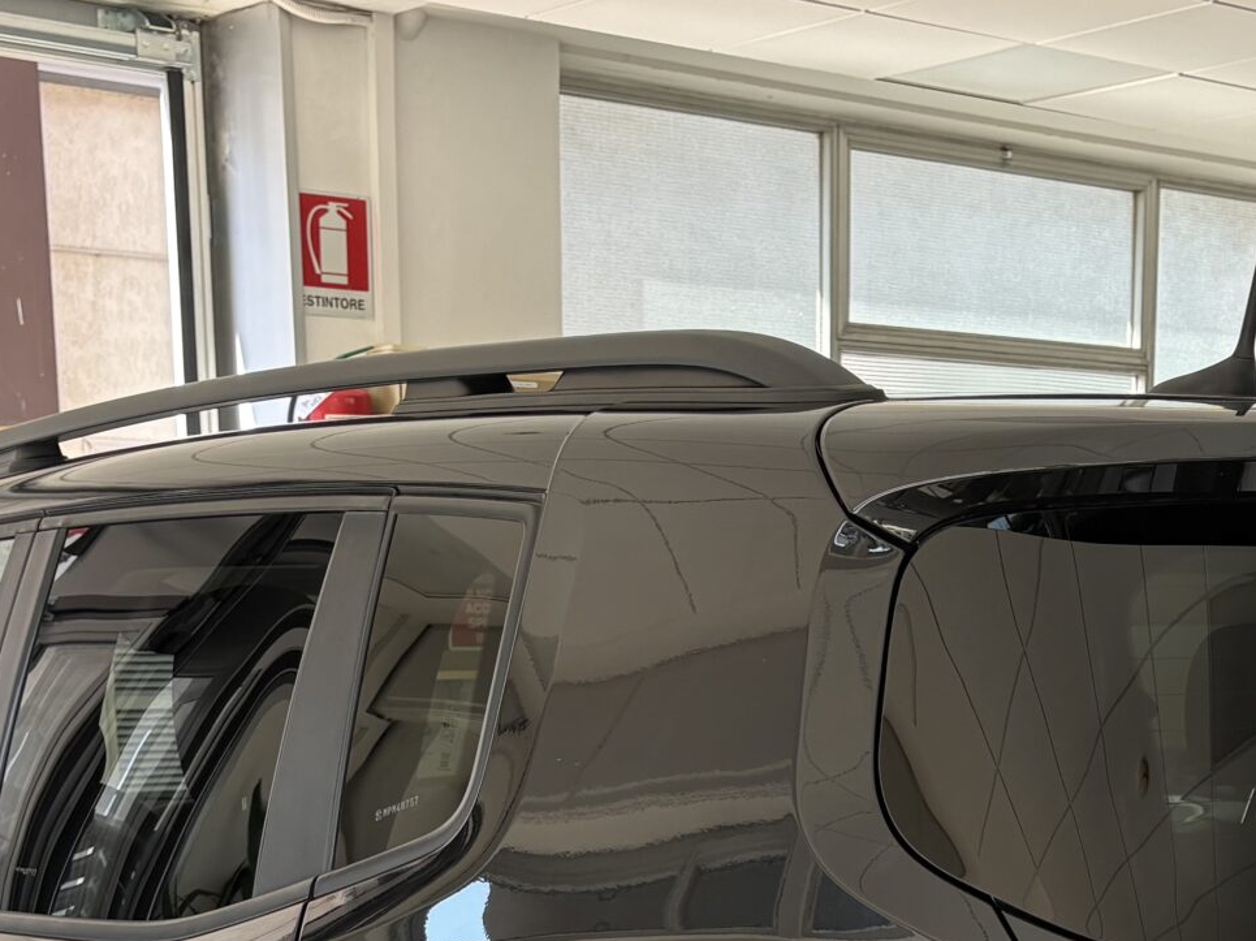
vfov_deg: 19.9
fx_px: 2503
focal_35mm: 69
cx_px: 721
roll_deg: +0.8
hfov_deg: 28.1
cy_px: 1144
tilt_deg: -12.2
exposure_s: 1/224
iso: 50
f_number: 1.6
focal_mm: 5.96
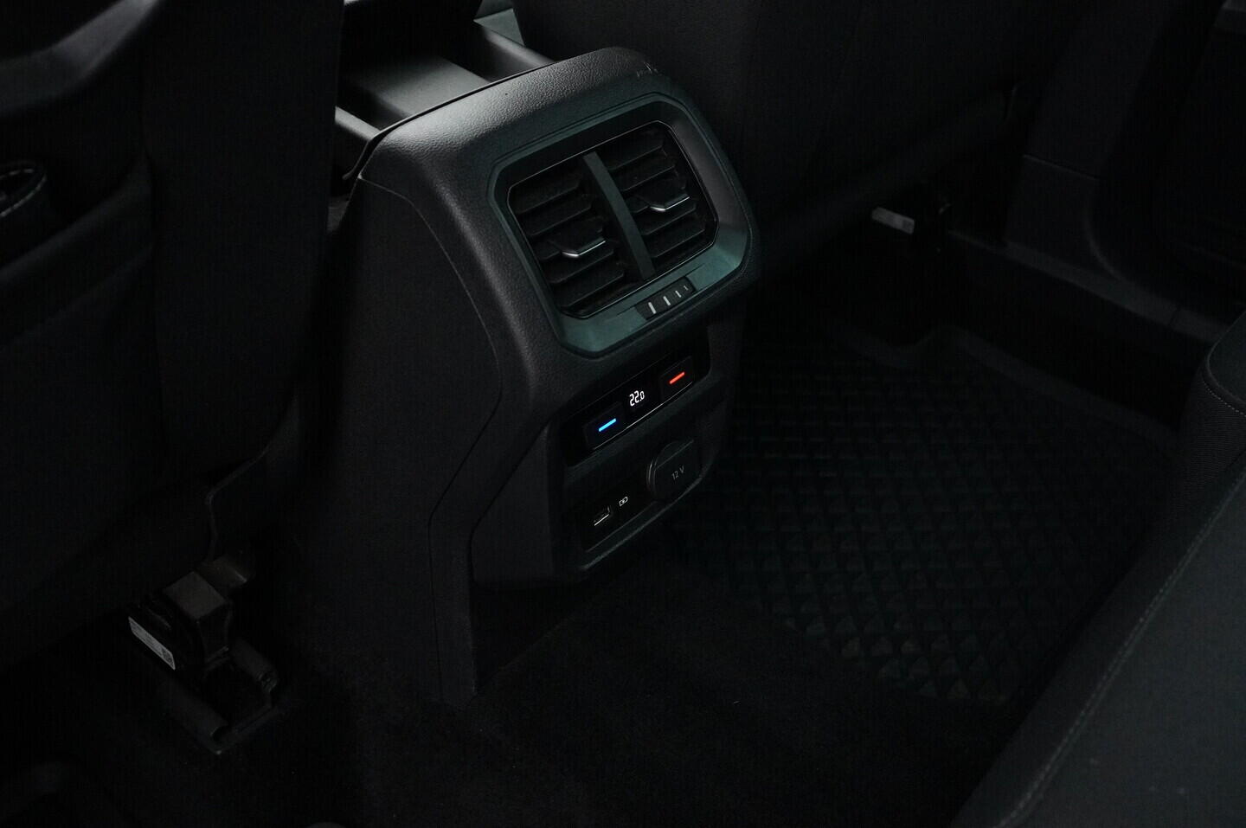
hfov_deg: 53.2
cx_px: 623
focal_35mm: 36
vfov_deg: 36.8
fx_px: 1245
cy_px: 414
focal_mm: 24
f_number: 5.6
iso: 6400
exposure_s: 1/250
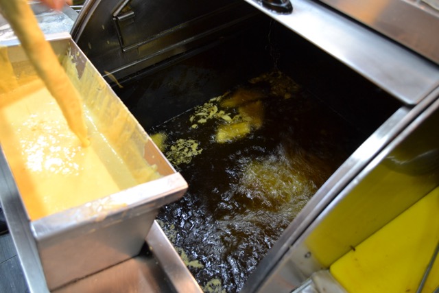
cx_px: 220
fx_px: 402
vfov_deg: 40.0
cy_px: 146
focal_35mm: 33
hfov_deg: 57.2
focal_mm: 22
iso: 400
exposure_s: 1/25
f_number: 4
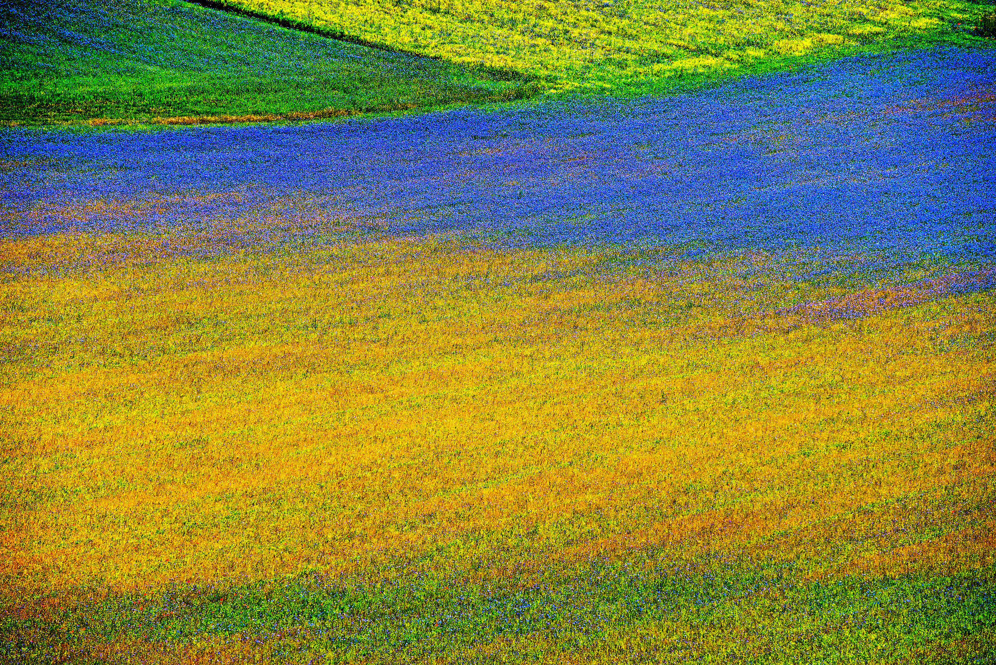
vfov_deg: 6.9
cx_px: 498
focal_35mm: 200
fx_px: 5535
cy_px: 332
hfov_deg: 10.3
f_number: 8
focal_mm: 200
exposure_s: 1/1000
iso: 200
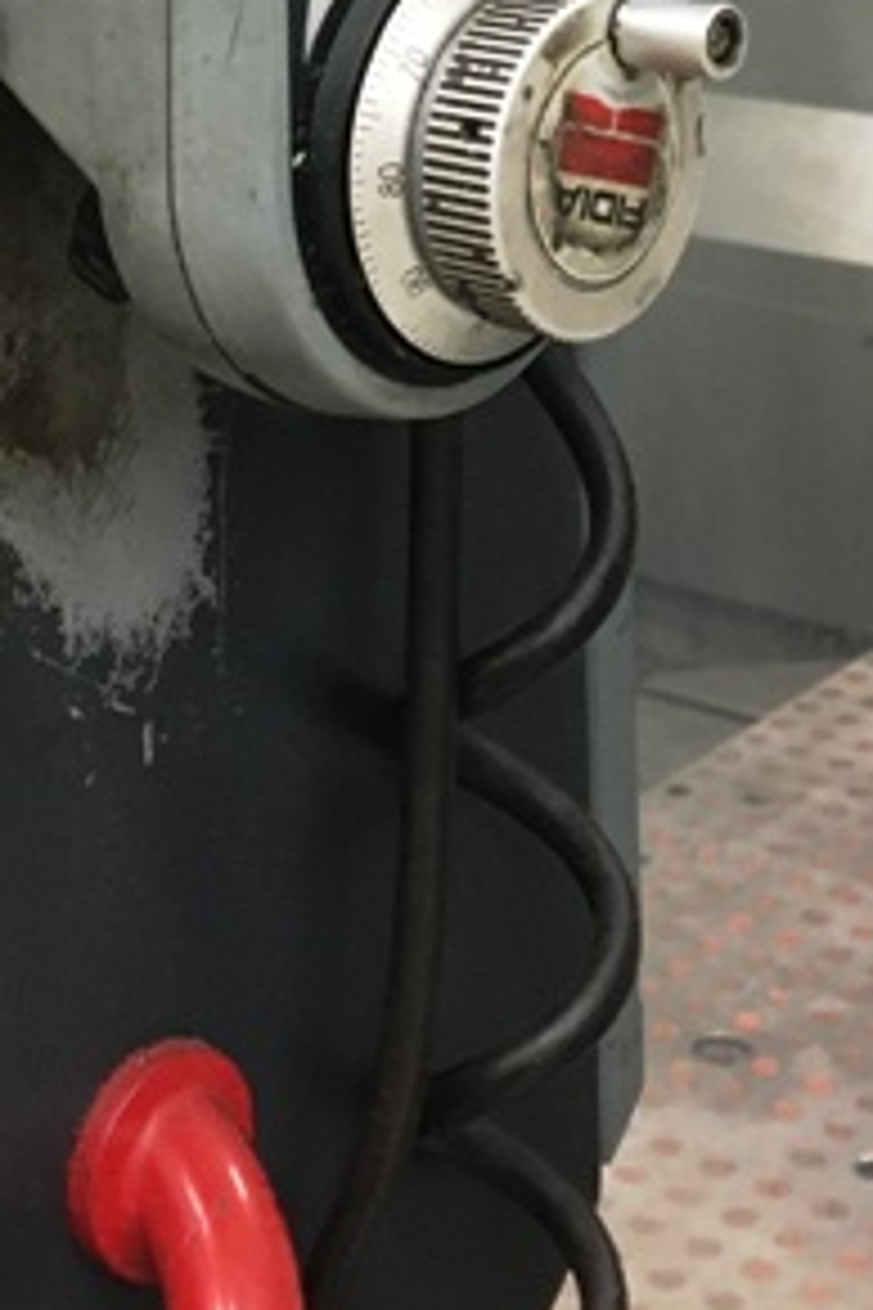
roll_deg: +2.9
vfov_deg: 22.7
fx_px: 3019
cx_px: 338
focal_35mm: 83
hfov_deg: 16.4
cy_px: -212
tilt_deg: -6.0
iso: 160
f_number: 2.2
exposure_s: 1/30
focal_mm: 4.15
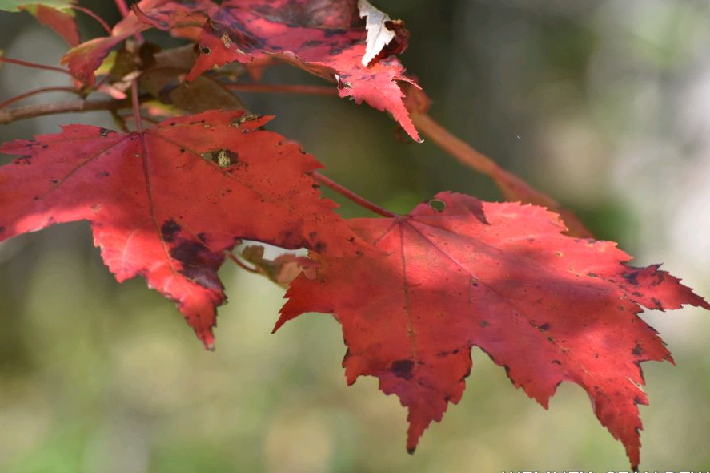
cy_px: 238
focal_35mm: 217
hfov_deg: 9.5
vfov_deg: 6.3
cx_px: 350
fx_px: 4268
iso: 500
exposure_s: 1/400
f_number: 5.6
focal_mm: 125
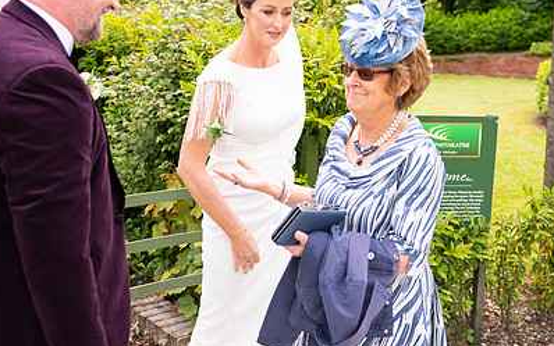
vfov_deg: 28.0
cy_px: 154
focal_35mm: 46
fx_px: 695
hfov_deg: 43.5
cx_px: 271
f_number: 3.5
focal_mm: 31
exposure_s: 1/1250
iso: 250
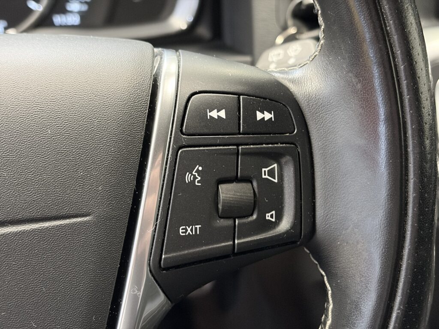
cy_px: 164
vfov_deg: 28.0
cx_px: 220
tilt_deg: -33.8
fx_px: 659
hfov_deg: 36.8
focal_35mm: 52
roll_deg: -0.7
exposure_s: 1/25
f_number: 1.6
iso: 400
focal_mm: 5.96
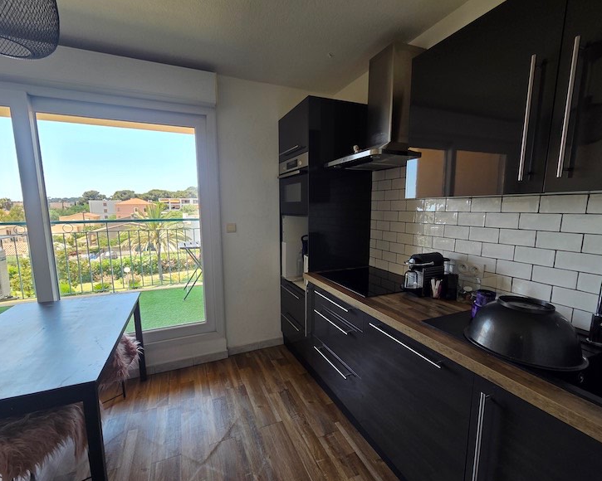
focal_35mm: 14
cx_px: 289
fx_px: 249
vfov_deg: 88.0
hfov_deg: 100.7
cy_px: 248
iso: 64
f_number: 2.2
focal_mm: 2.2
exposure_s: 1/100
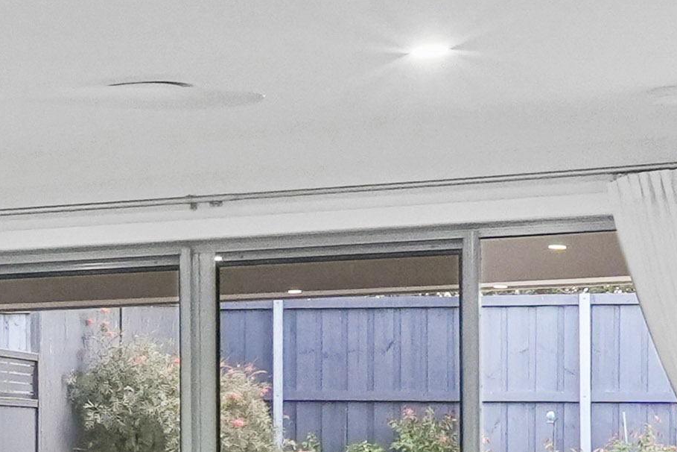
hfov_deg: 15.6
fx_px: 2114
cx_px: -549
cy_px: 486
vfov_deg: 12.0
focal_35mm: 112
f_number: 9
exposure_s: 1/25
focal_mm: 11
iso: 6400
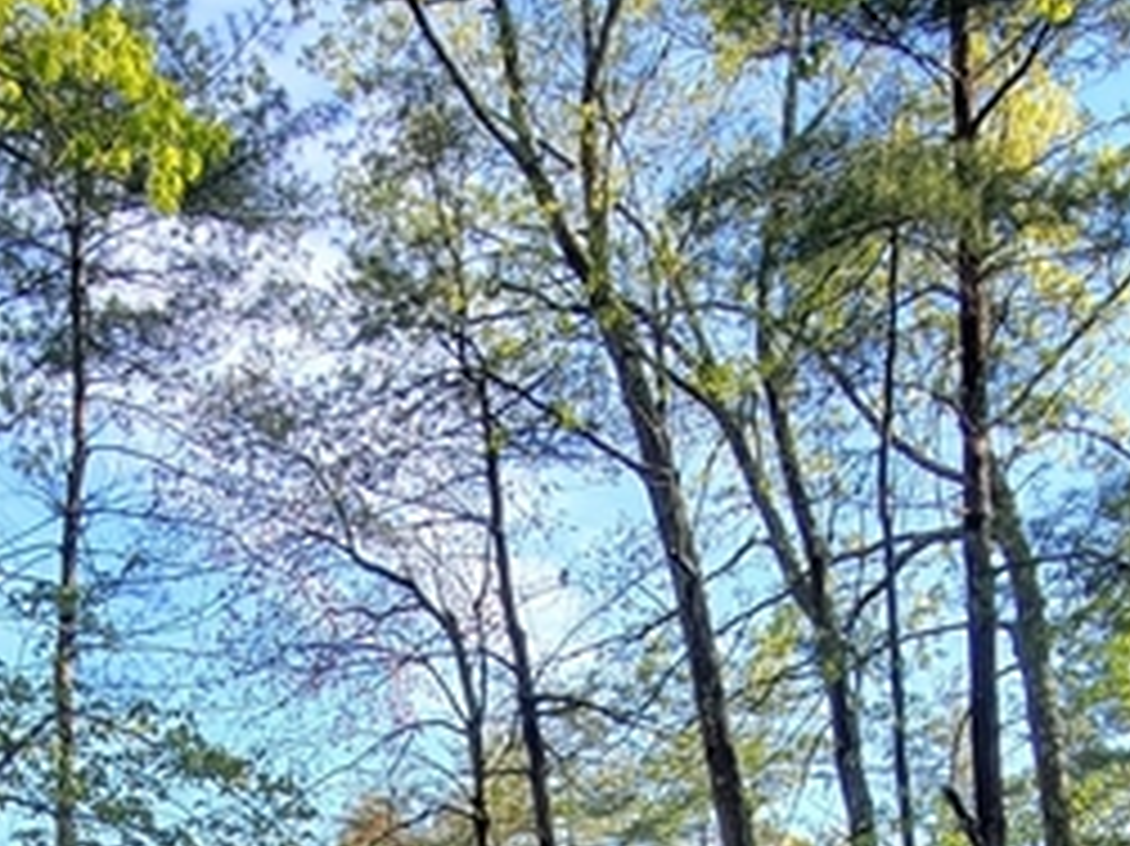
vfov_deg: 22.6
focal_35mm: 53
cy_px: 1264
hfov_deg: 35.6
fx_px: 1729
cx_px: 329
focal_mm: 2.2
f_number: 2.2
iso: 50
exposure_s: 1/228
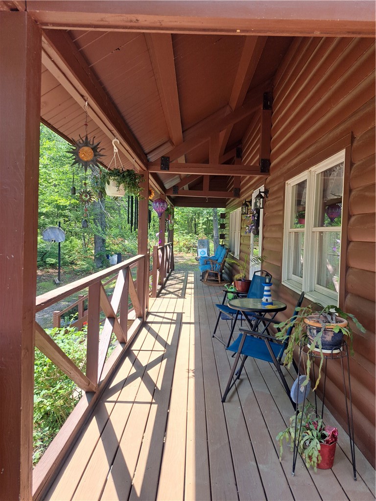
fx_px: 348
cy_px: 250
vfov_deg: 71.6
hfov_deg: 56.8
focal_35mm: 24
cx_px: 188
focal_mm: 5.23
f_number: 1.8
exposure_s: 1/220
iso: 50
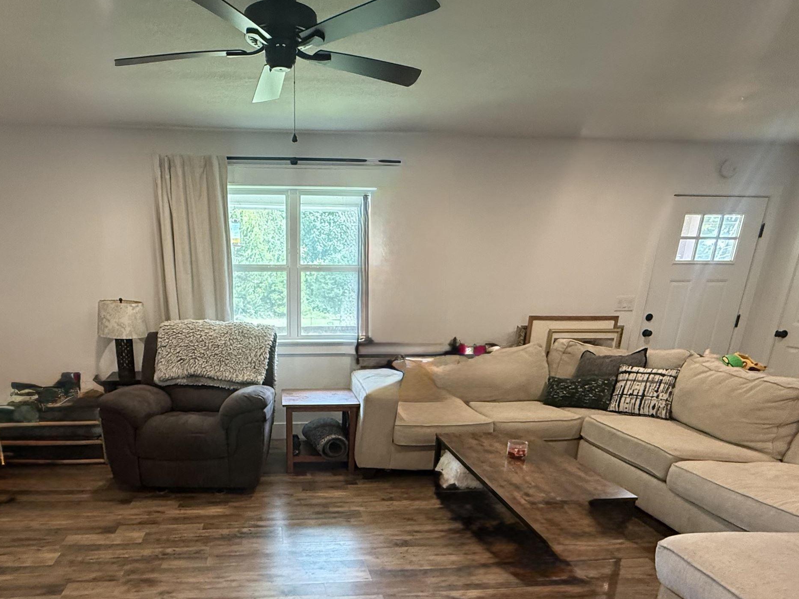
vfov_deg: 55.6
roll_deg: +0.5
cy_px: 460
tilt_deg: -18.5
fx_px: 531
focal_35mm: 23
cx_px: 311
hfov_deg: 73.0
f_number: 2.2
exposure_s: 1/120
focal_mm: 2.22
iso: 400
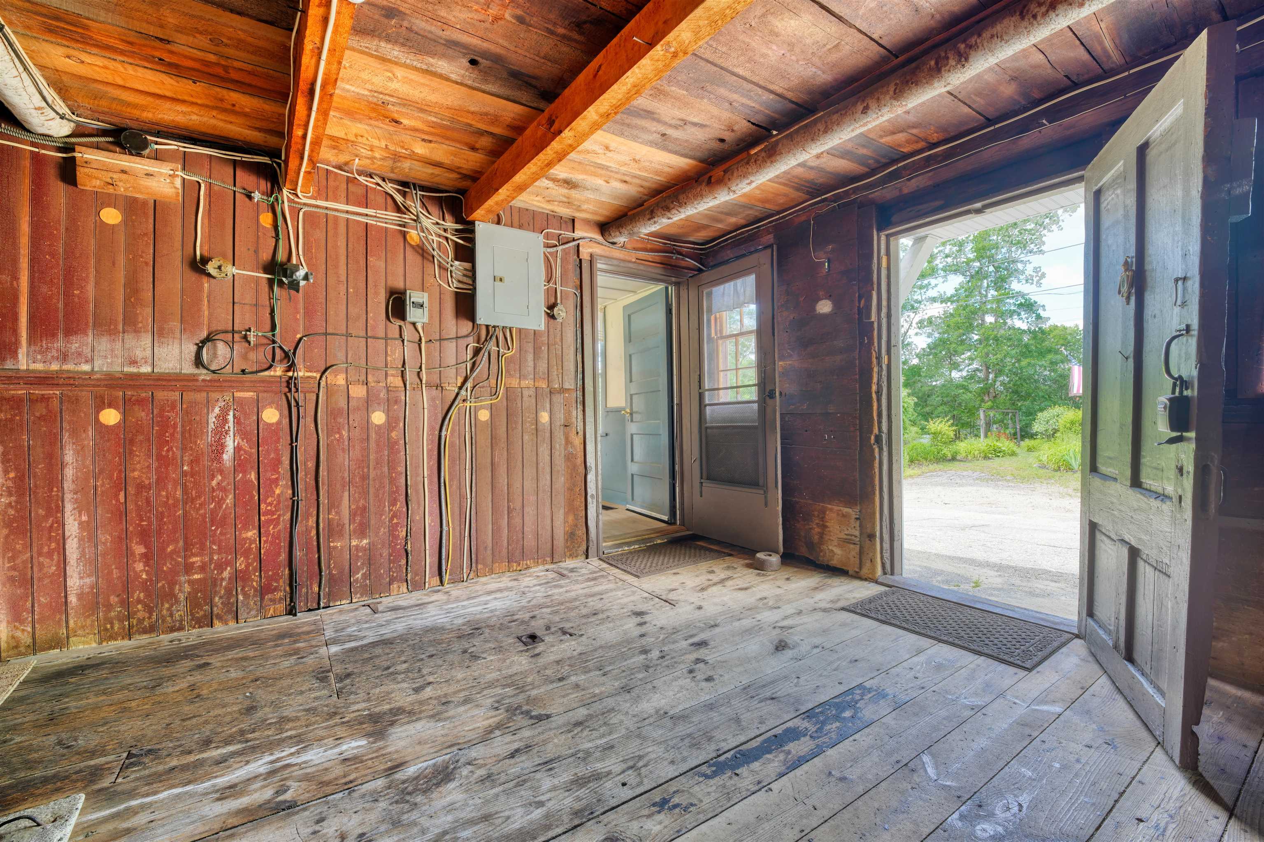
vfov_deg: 81.2
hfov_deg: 104.3
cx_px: 632
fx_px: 492
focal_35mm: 14
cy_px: 421
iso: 100
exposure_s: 1/3
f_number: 8
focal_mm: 14
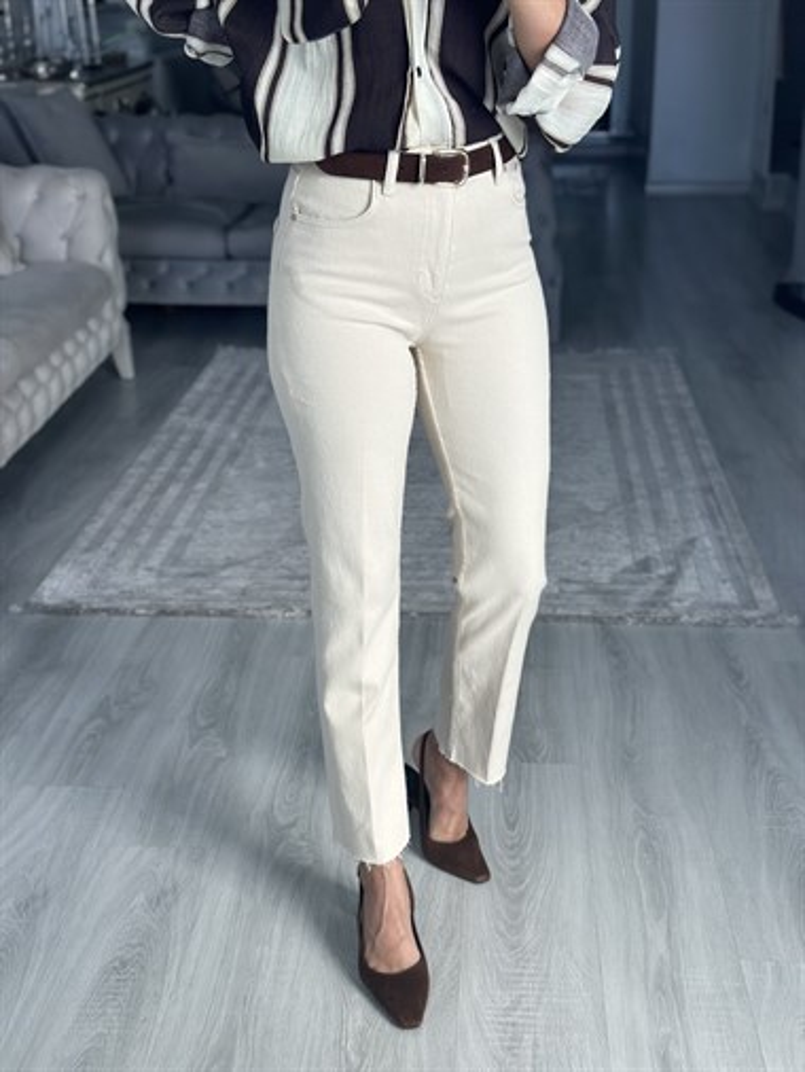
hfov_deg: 30.3
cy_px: 536
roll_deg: +1.6
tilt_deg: -33.6
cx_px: 402
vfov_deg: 39.6
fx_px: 1487
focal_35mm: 48
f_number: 1.78
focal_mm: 6.86
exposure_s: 1/246
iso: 80
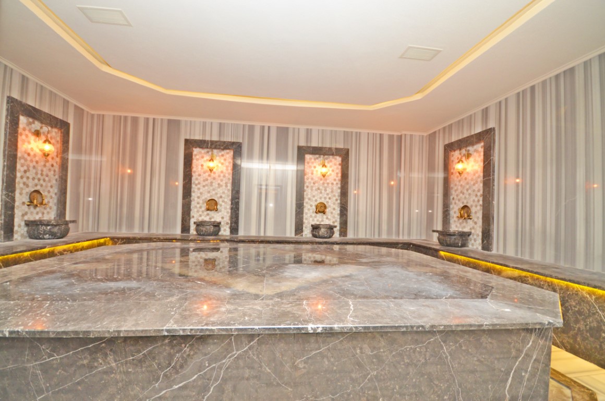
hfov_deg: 100.5
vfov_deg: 77.1
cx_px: 302
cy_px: 200
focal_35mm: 15
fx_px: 252
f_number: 4
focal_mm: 10
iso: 800
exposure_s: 1/60
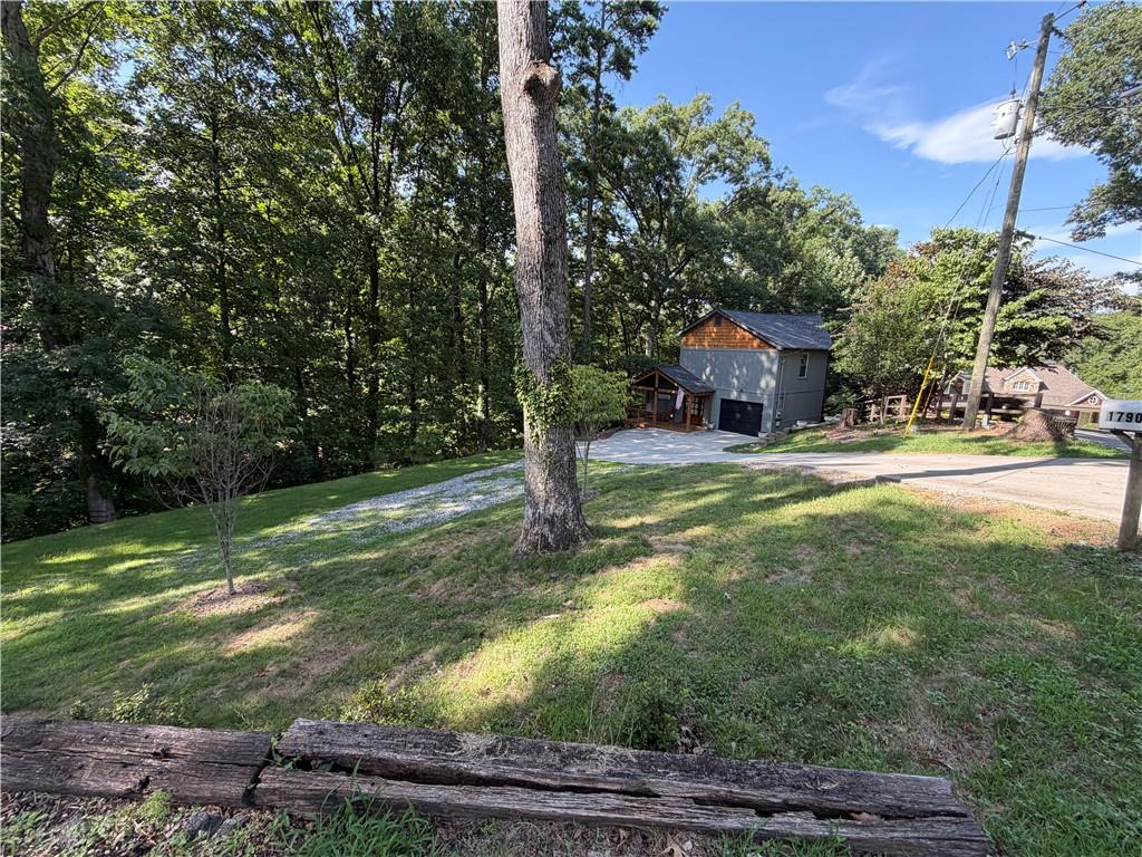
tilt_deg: -10.5
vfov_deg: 85.7
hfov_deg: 102.1
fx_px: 462
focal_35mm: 14
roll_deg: -0.4
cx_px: 571
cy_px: 428
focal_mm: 2.22
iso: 50
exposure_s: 1/165
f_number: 2.2
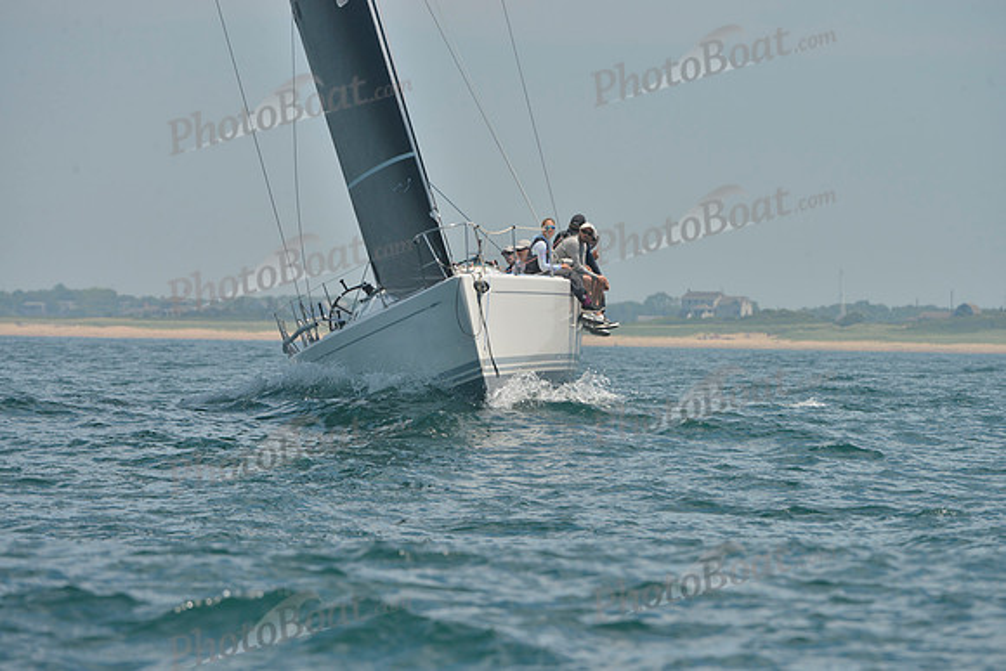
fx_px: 11180
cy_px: 336
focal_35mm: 400
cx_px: 503
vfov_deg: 3.4
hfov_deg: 5.2
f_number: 10
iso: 280
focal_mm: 400
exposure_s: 1/800
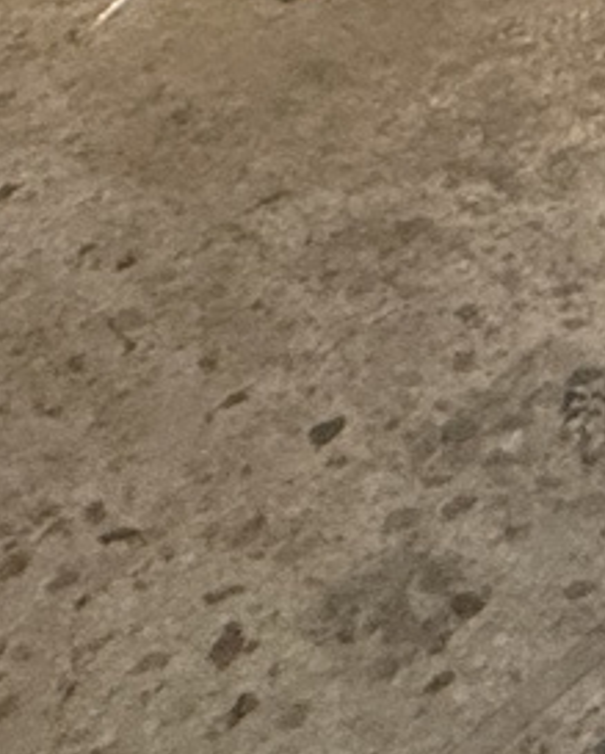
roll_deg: -1.0
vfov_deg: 13.7
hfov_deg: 13.5
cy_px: -1096
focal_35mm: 96
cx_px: 1249
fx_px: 2145
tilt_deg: -0.5
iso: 320
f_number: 2.2
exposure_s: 1/69
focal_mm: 2.22
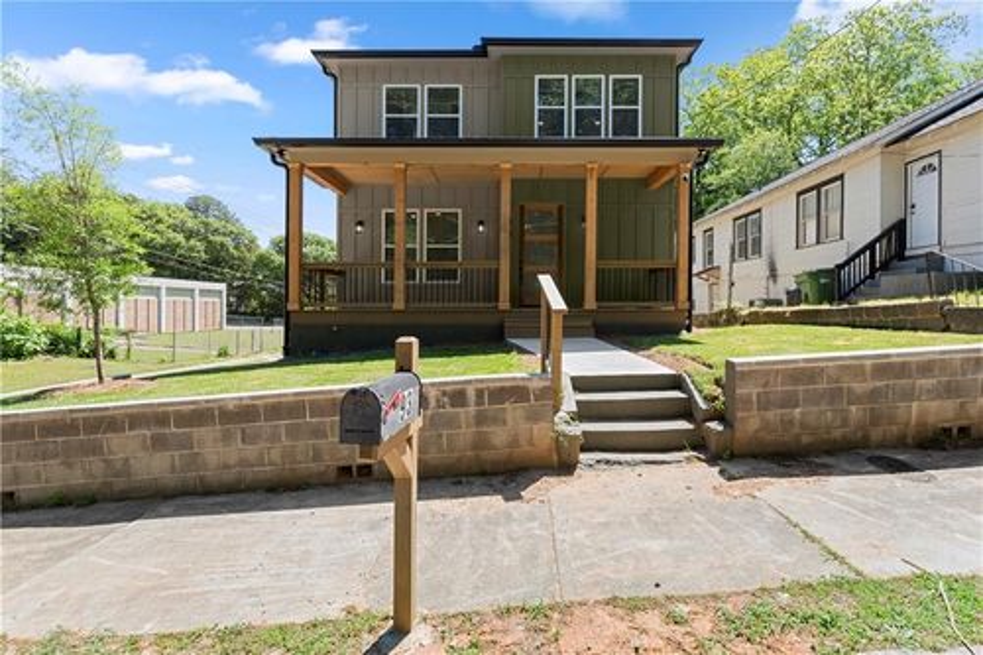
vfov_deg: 77.3
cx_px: 492
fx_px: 409
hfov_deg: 100.4
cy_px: 328
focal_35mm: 15
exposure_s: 1/100
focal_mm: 15
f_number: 8
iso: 125
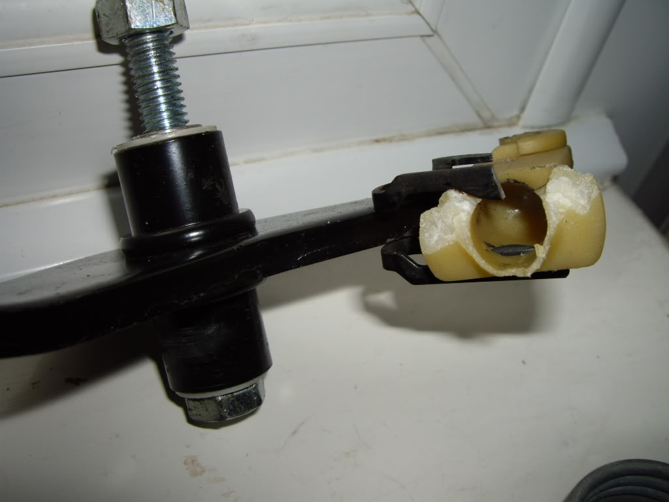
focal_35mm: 38
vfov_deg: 37.7
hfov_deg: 49.0
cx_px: 334
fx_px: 734
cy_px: 251
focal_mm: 6.2
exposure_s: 1/40
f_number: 4.3
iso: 50
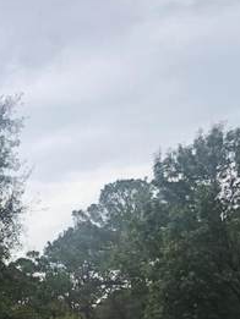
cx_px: -193
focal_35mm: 103
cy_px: 358
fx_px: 951
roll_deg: -1.4
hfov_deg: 13.0
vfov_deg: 18.3
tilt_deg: +4.7
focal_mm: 4
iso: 20
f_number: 1.8
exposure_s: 1/458
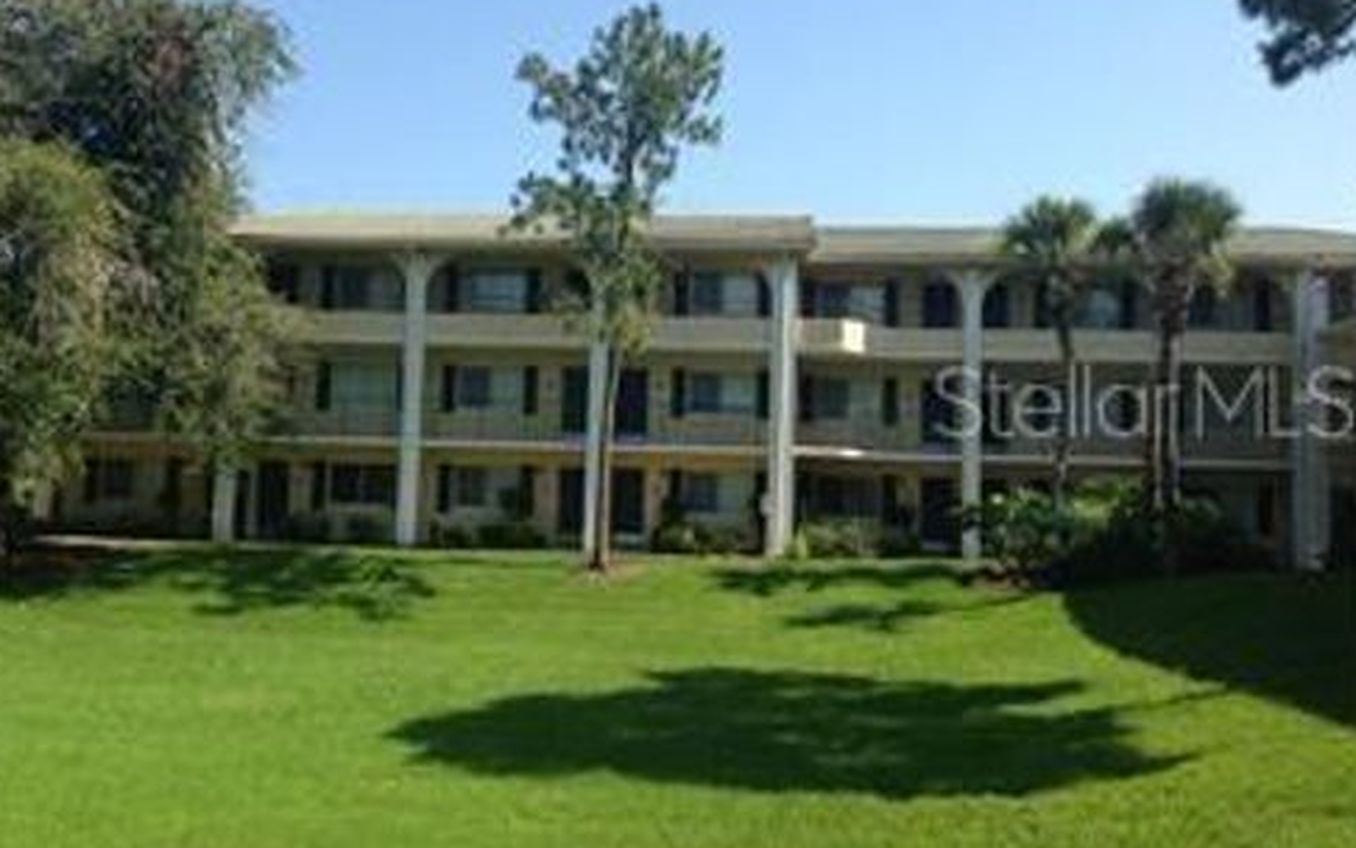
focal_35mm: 36
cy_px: 398
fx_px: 1331
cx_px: 678
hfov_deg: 54.0
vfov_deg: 35.3
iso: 50
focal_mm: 4.13
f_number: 2.4
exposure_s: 1/1004
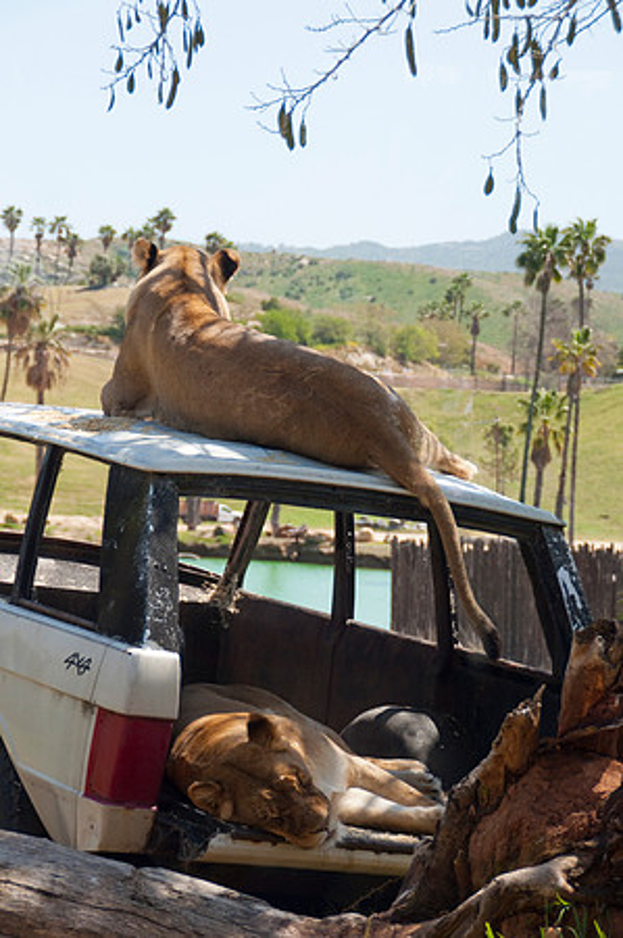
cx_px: 312
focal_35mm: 112
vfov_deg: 18.2
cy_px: 469
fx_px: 2927
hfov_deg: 12.2
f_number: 5.6
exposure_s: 1/500
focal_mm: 75
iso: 200
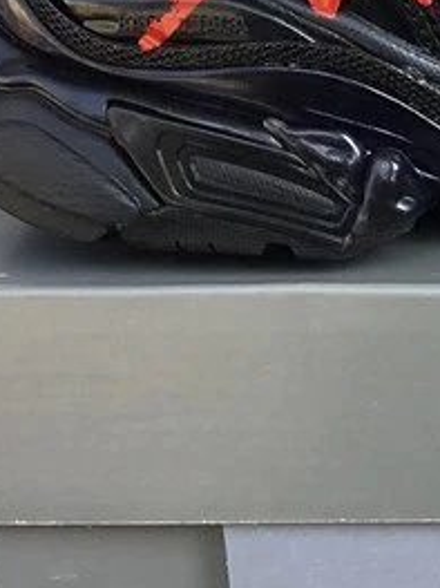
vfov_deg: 18.5
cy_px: 205
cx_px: 596
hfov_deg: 13.4
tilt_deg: -18.7
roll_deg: +0.2
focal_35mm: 106
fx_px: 1798
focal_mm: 3.3
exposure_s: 1/162
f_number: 2.4
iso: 25
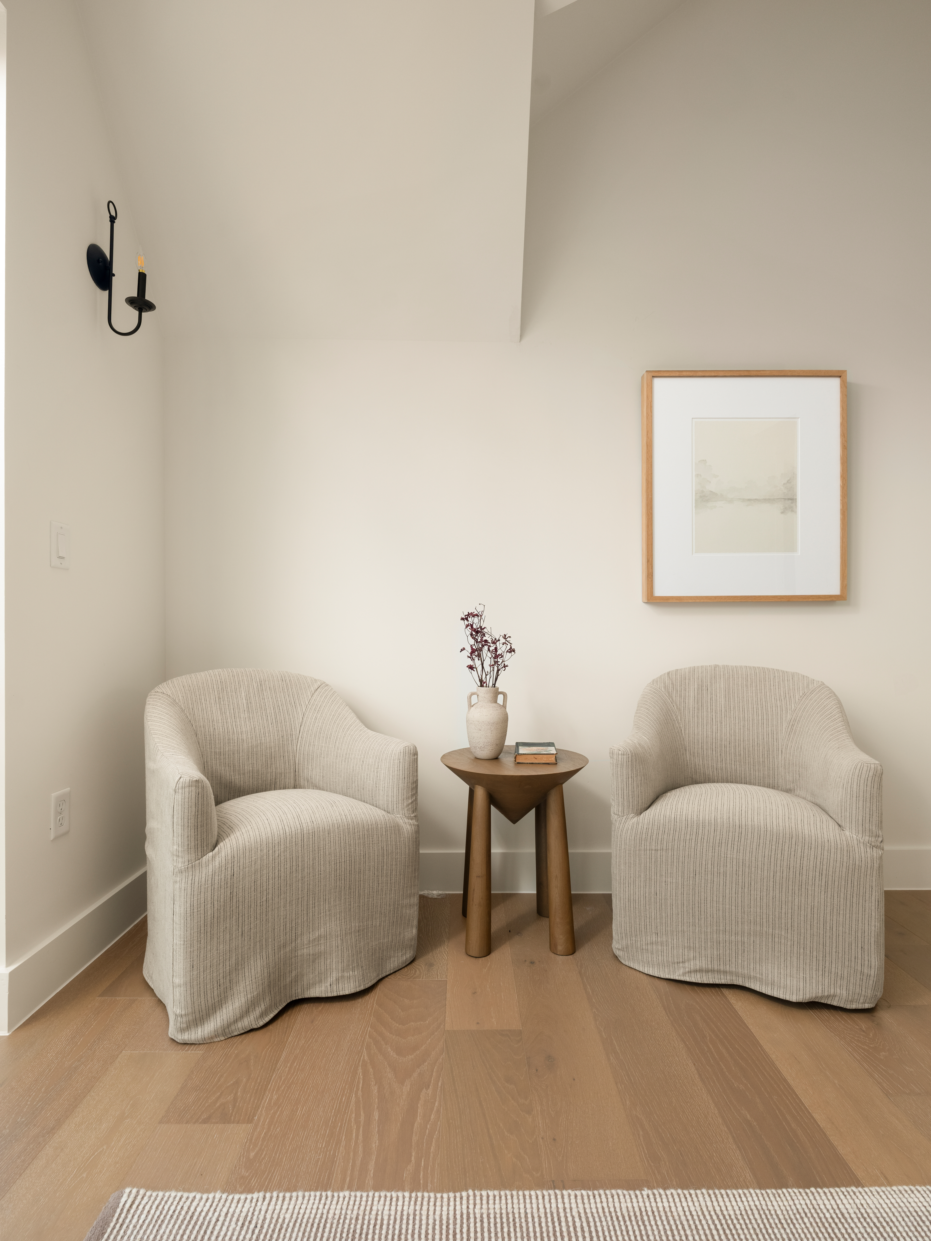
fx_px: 645
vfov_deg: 87.8
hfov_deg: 71.6
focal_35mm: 18
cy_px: 620
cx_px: 466
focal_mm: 22.4
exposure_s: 1/4
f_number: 11
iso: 500
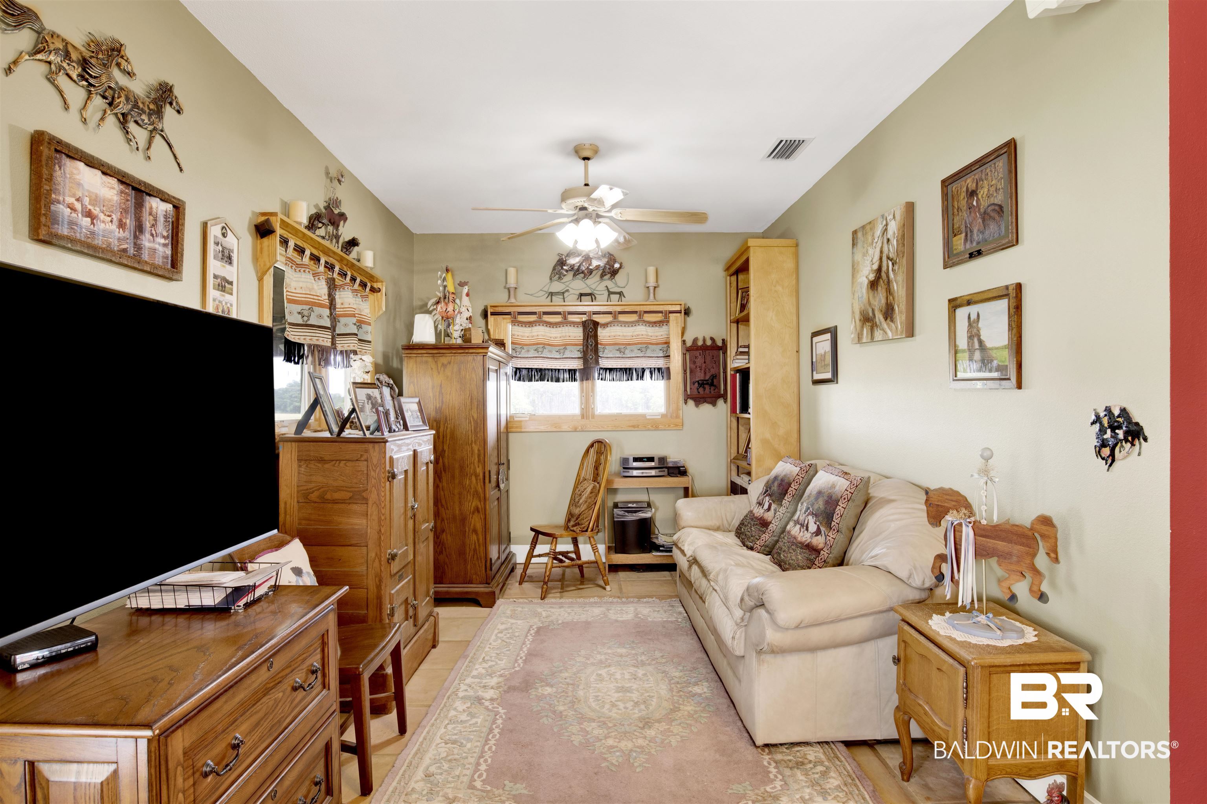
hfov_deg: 84.0
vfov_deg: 61.9
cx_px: 604
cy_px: 402
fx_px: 671
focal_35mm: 20
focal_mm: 20
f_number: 11
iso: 200
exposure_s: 1
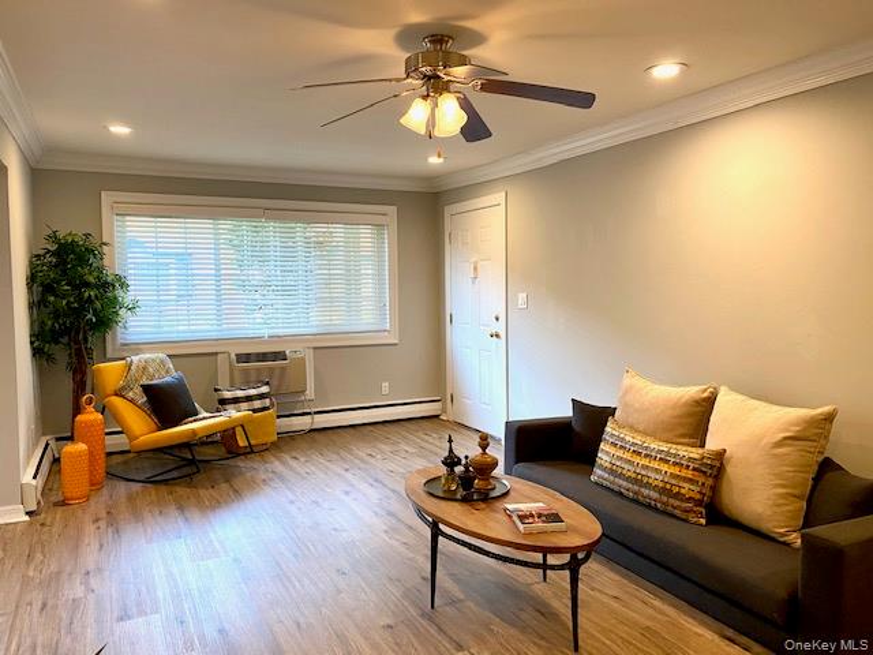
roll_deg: +0.4
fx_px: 656
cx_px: 436
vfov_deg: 53.1
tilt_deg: -3.0
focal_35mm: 26
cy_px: 328
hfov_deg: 67.3
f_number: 1.8
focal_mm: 4.25
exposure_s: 1/60
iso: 100
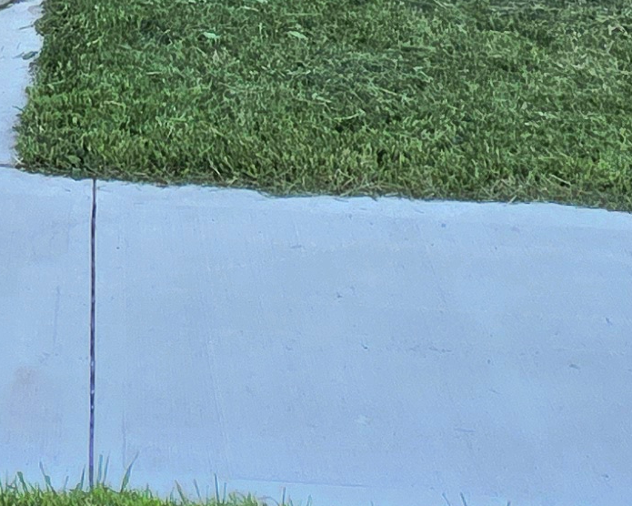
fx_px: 1365
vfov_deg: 16.0
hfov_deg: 24.3
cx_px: -63
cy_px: -522
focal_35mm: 73
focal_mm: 2.2
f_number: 1.9
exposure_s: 1/1429
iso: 40
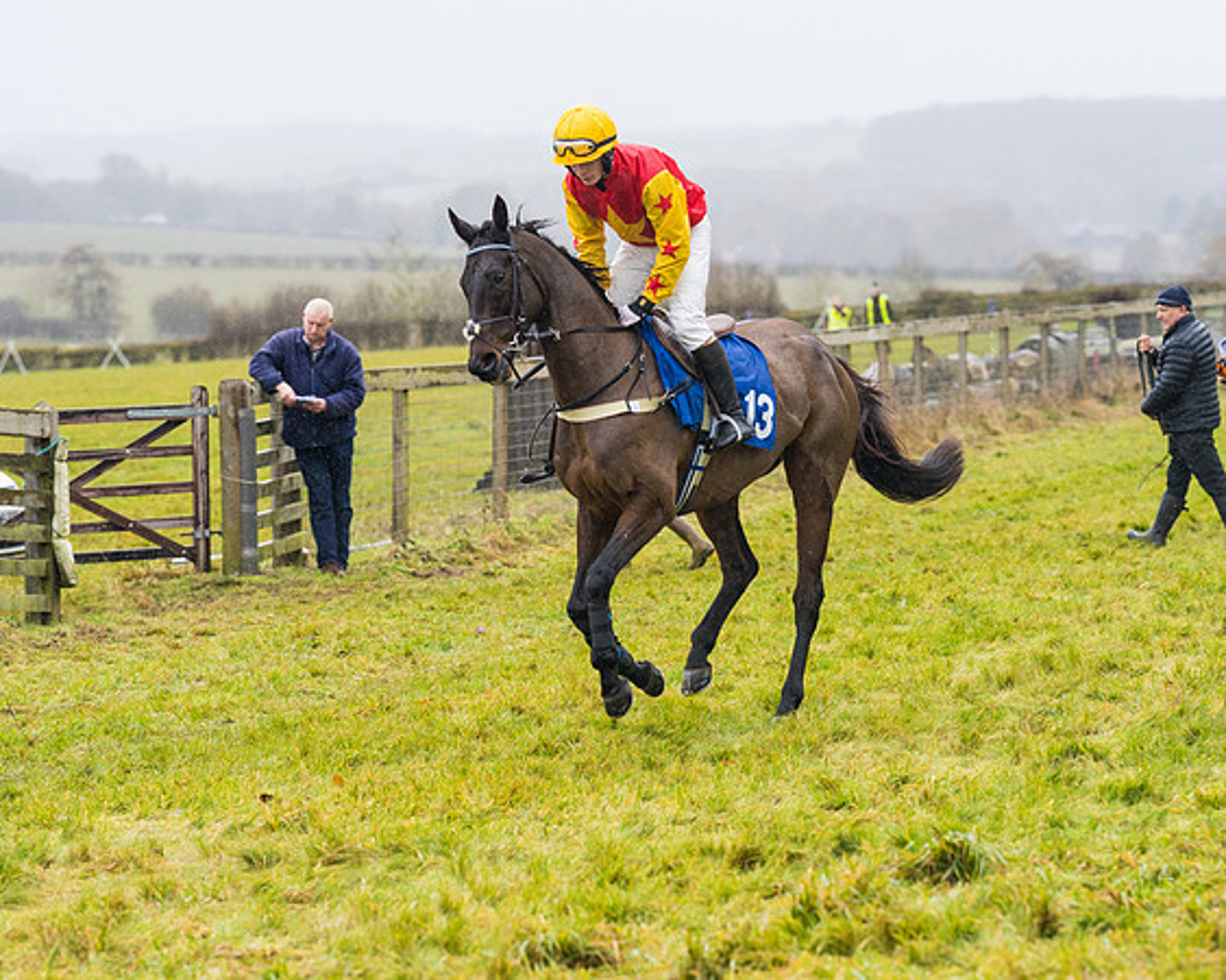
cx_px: 606
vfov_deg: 9.6
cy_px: 519
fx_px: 5852
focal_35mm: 161
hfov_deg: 12.0
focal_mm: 135
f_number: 4
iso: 800
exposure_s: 1/1000
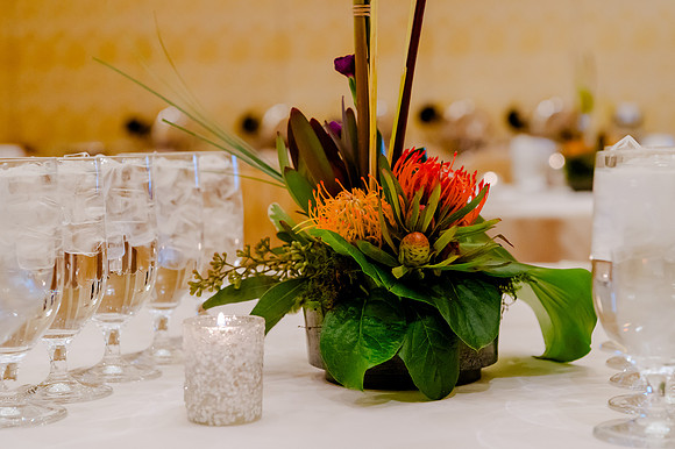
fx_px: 1416
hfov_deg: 26.8
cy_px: 224
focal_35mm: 76
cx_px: 324
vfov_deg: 18.0
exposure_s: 1/160
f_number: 5.6
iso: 6400
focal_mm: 70
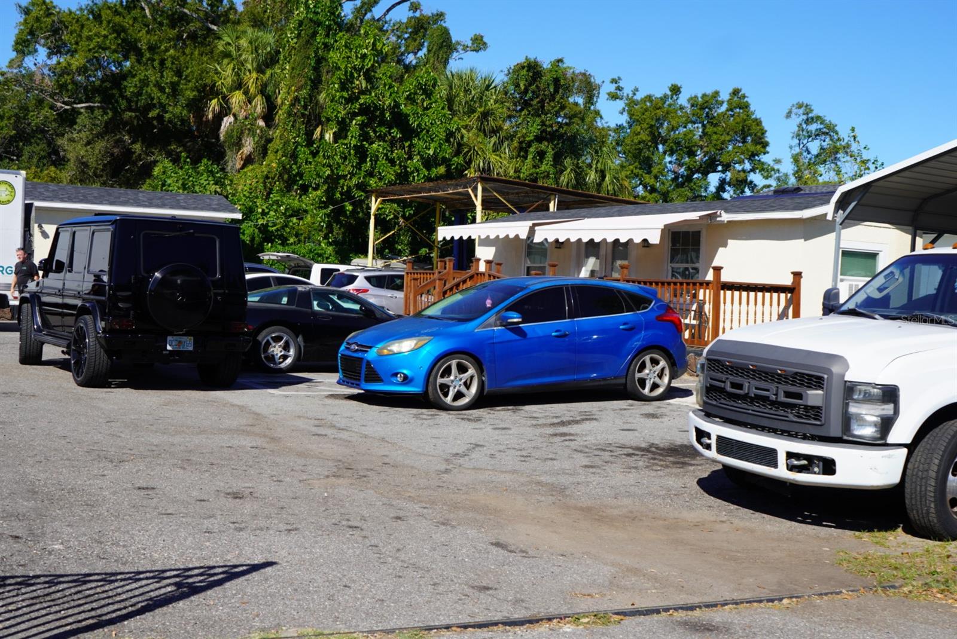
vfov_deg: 30.9
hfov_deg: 44.9
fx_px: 1157
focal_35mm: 44
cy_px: 320
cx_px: 478
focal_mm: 29
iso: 100
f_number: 5
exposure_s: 1/640
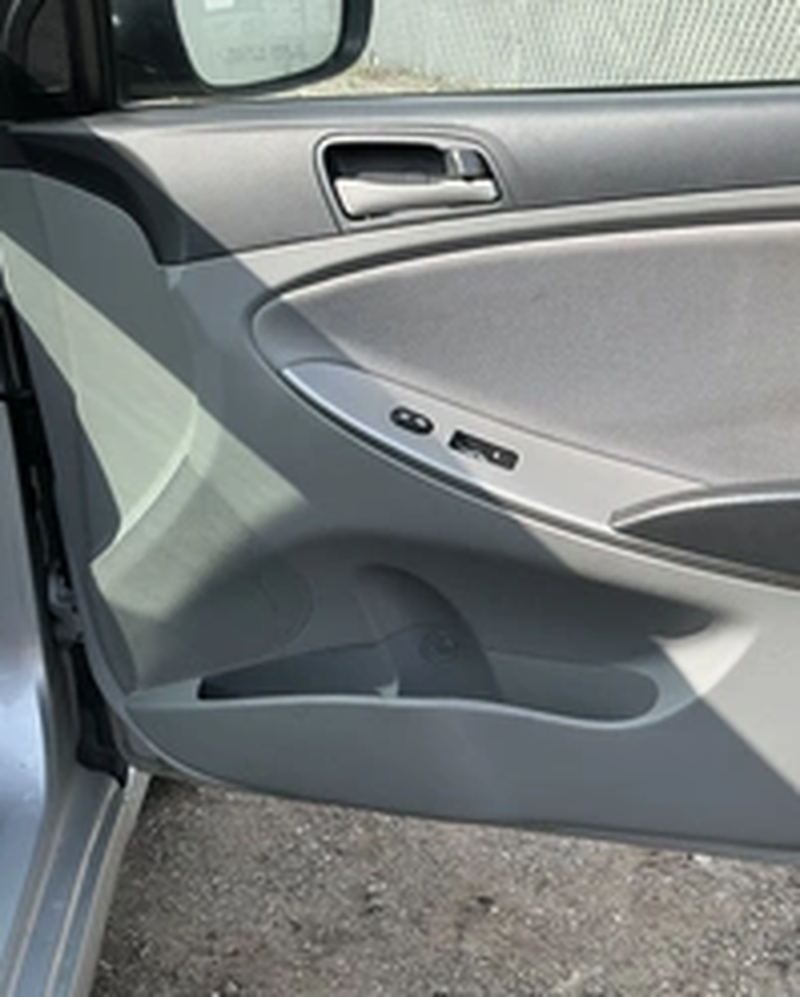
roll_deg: -1.3
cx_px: 647
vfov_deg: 41.9
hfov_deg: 33.2
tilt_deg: -22.7
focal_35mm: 44
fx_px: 1300
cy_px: 539
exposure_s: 1/869
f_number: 1.8
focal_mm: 3
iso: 25
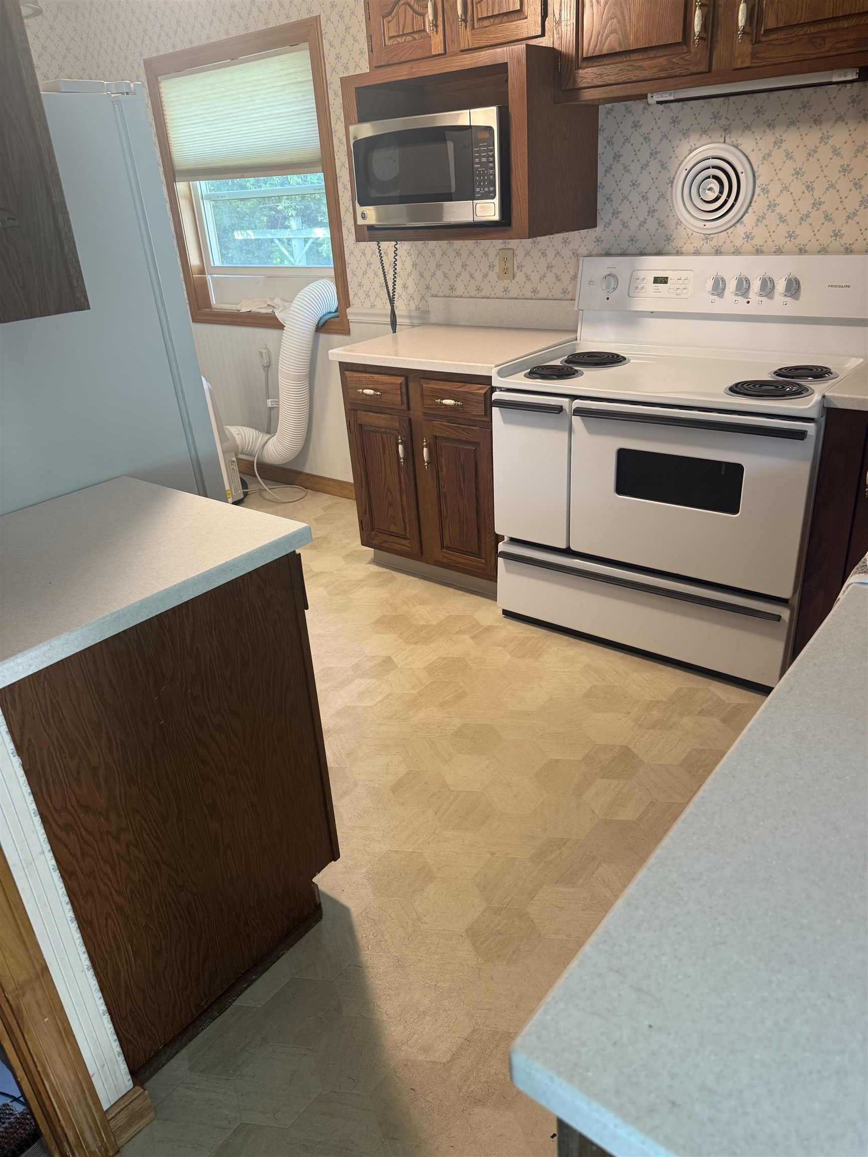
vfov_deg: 71.6
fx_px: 802
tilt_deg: -26.9
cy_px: 578
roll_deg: +4.6
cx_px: 434
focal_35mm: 24
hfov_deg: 56.8
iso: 200
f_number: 1.78
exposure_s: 1/60
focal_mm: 6.76
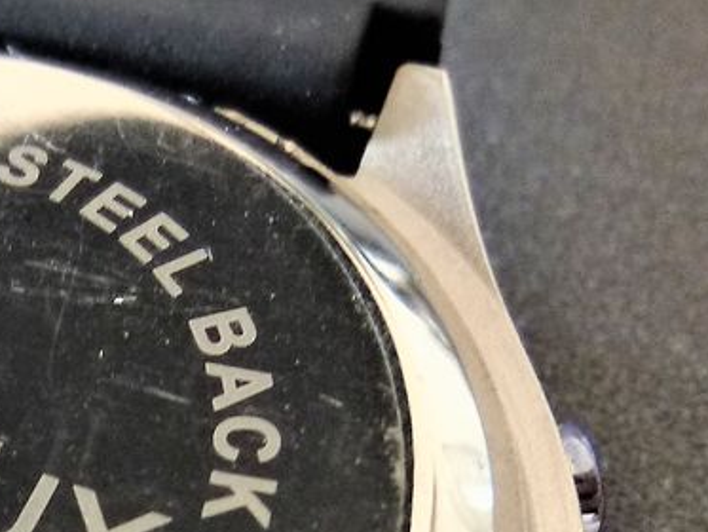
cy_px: 589
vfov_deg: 20.9
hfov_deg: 25.9
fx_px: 1371
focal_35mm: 67
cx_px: -142
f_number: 3.3
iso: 200
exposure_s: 1/30
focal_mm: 4.5
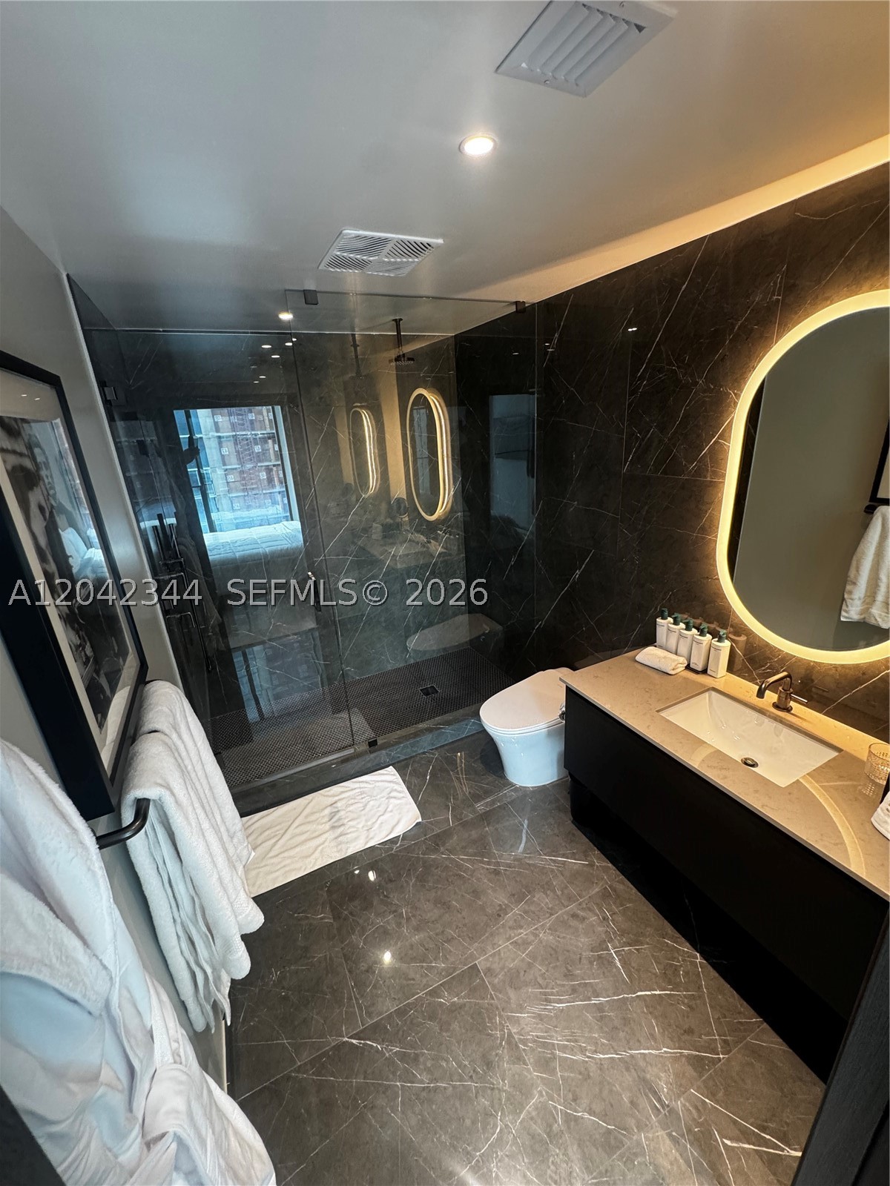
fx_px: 480
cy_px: 593
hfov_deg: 85.7
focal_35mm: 14
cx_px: 445
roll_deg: +3.7
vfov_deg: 102.1
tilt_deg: -21.6
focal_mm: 2.22
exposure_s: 1/60
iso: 200
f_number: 2.2
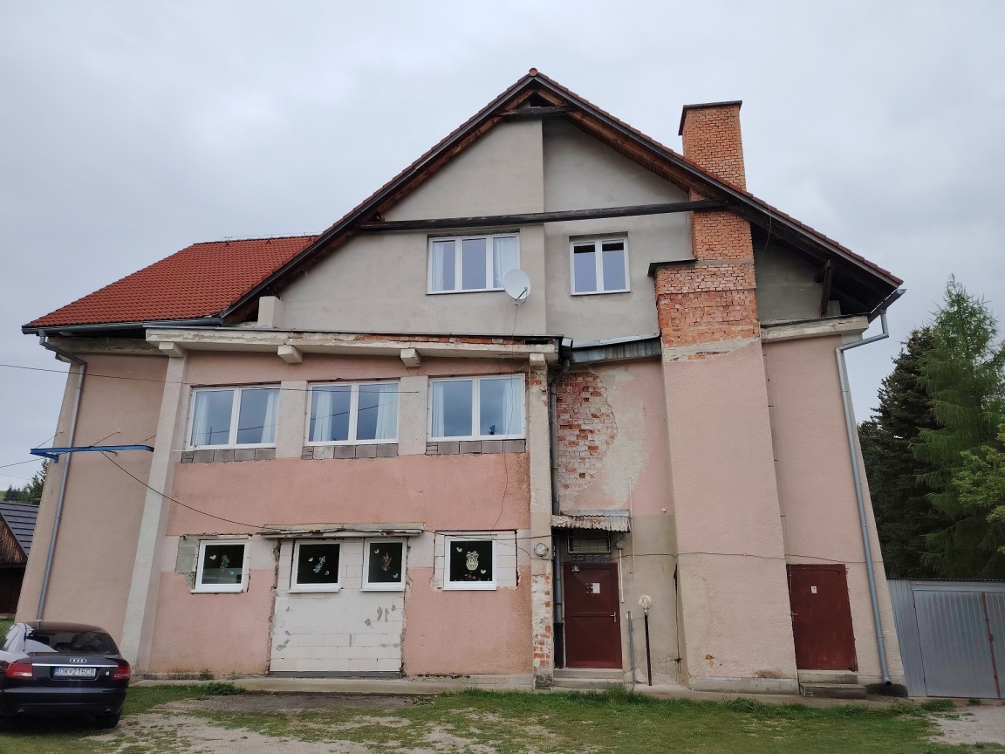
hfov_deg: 69.4
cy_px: 367
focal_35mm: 25
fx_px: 726
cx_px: 507
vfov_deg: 54.9
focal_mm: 5.25
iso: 100
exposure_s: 1/578
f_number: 1.75
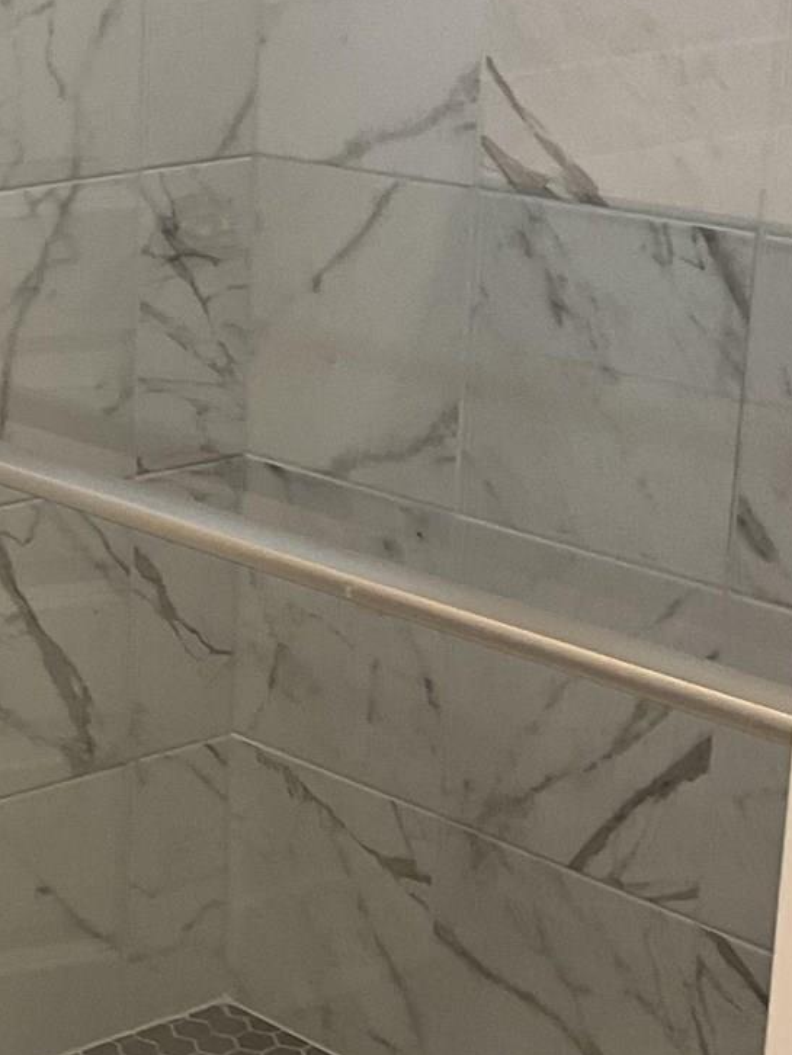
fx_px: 2805
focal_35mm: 92
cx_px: -222
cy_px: 607
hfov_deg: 15.3
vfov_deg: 21.3
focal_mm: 3
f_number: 1.8
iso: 50
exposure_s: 1/60
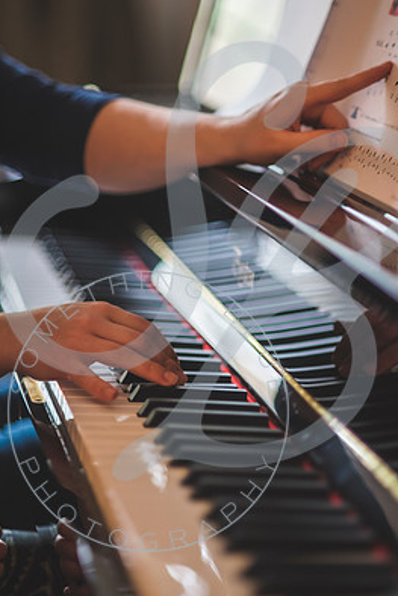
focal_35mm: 97
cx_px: 216
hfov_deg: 14.1
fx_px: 1607
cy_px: 296
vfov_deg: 21.0
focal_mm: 85
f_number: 1.8
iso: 1600
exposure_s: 1/125
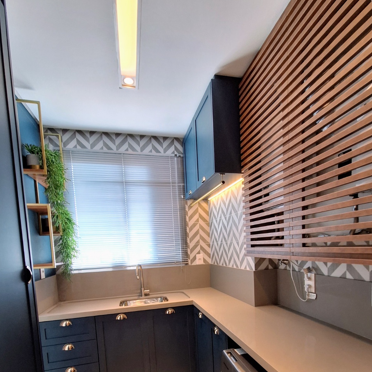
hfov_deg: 80.6
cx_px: 197
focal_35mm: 18
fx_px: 219
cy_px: 266
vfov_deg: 76.4
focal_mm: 1.74
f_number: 2.2
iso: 64
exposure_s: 1/50
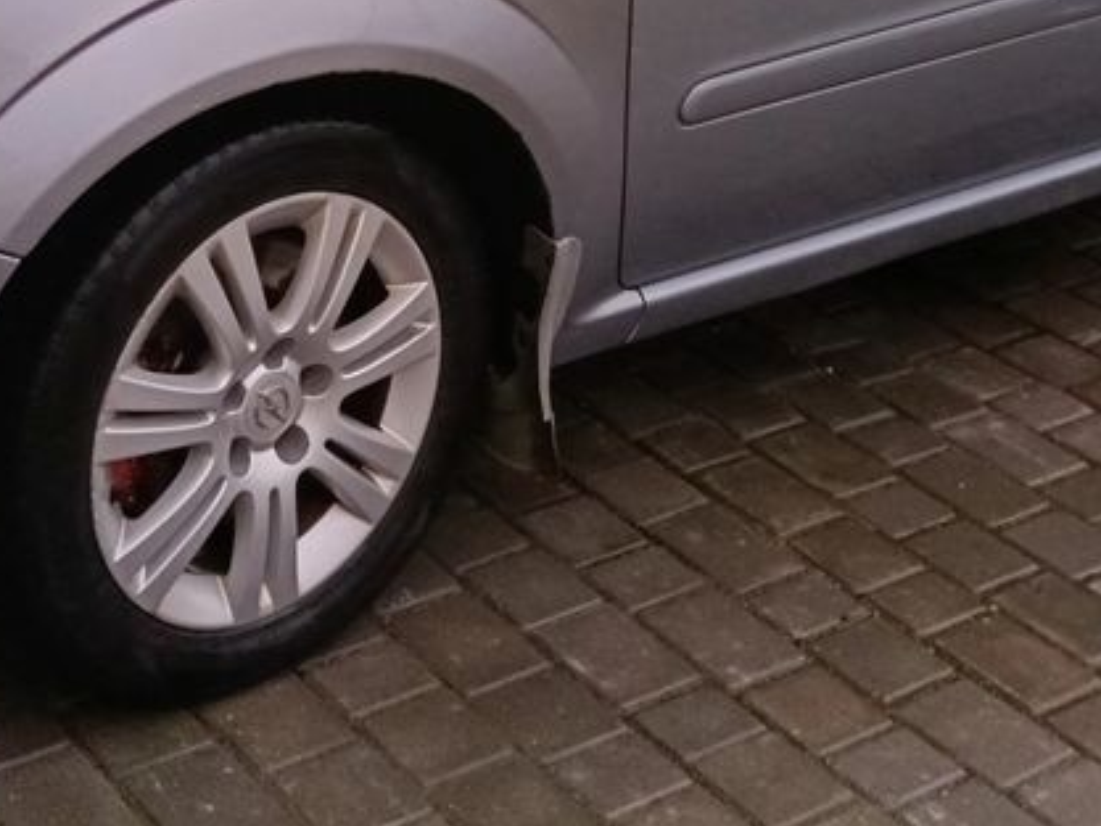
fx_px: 2291
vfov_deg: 18.5
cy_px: -347
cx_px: 322
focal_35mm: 72
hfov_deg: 26.8
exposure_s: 1/33.3
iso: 500
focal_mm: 4.71
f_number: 1.7
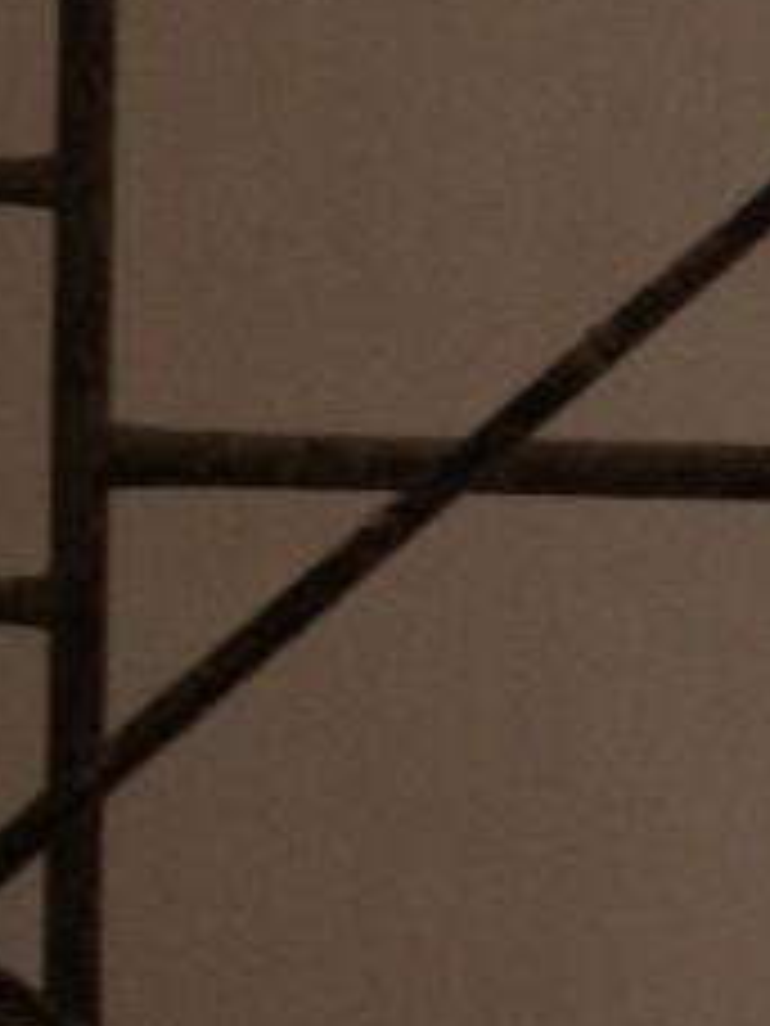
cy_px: -104
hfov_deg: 5.8
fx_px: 6999
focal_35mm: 236
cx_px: 2414
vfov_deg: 8.3
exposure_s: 1/800
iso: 50
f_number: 2.4
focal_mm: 4.28
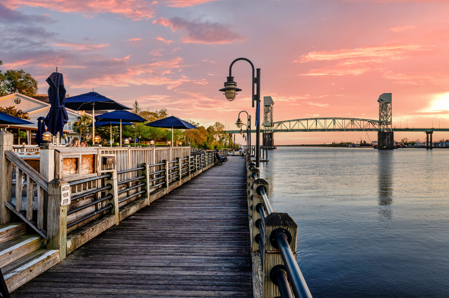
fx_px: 361
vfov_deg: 44.9
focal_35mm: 29
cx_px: 224
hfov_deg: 63.7
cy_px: 149
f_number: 8
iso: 500
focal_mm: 29
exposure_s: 1/60
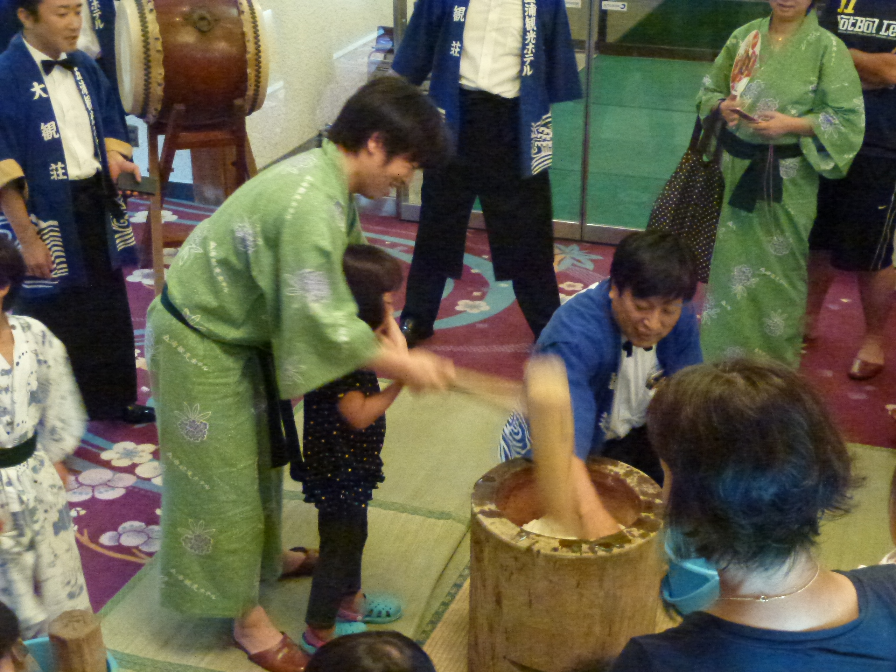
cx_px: 448
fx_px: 1268
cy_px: 336
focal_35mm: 49
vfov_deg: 29.7
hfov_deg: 38.9
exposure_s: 1/15
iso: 1600
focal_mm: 8.7
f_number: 4.1
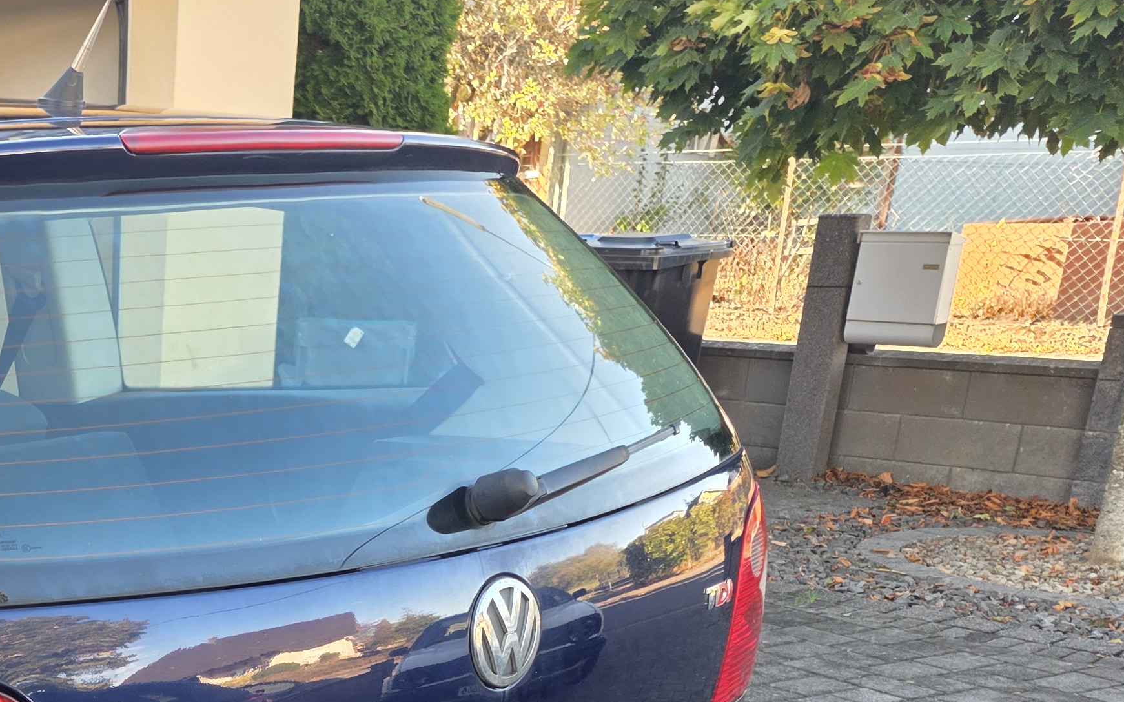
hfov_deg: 31.7
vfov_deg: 21.2
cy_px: 879
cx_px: -139
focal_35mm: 56
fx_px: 1715
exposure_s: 1/100
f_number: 1.7
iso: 40
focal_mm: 6.25
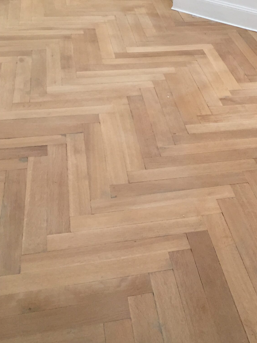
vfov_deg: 38.9
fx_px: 485
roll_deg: -4.8
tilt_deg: -35.8
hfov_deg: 29.2
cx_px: 193
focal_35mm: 49
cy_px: 152
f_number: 2.2
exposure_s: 1/33
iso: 125
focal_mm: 4.15
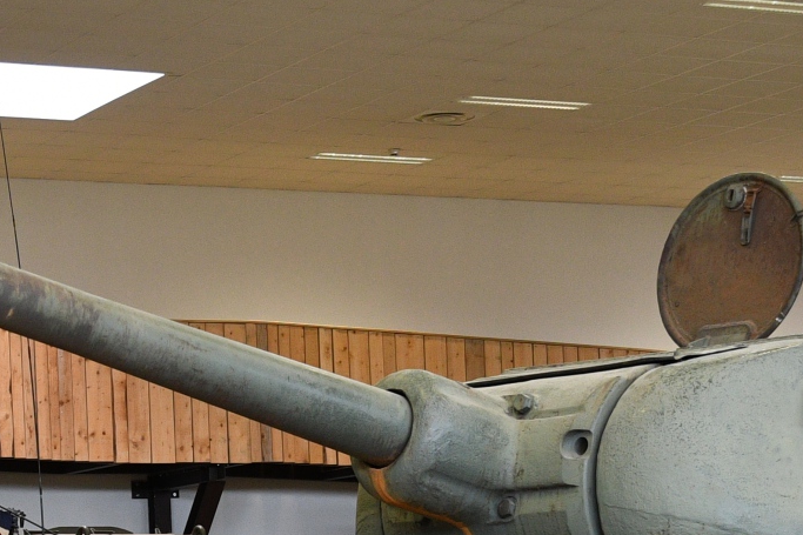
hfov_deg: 15.8
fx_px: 2899
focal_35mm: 130
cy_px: 618
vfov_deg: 10.4
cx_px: 409
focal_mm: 25
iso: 800
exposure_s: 1/100
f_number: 4
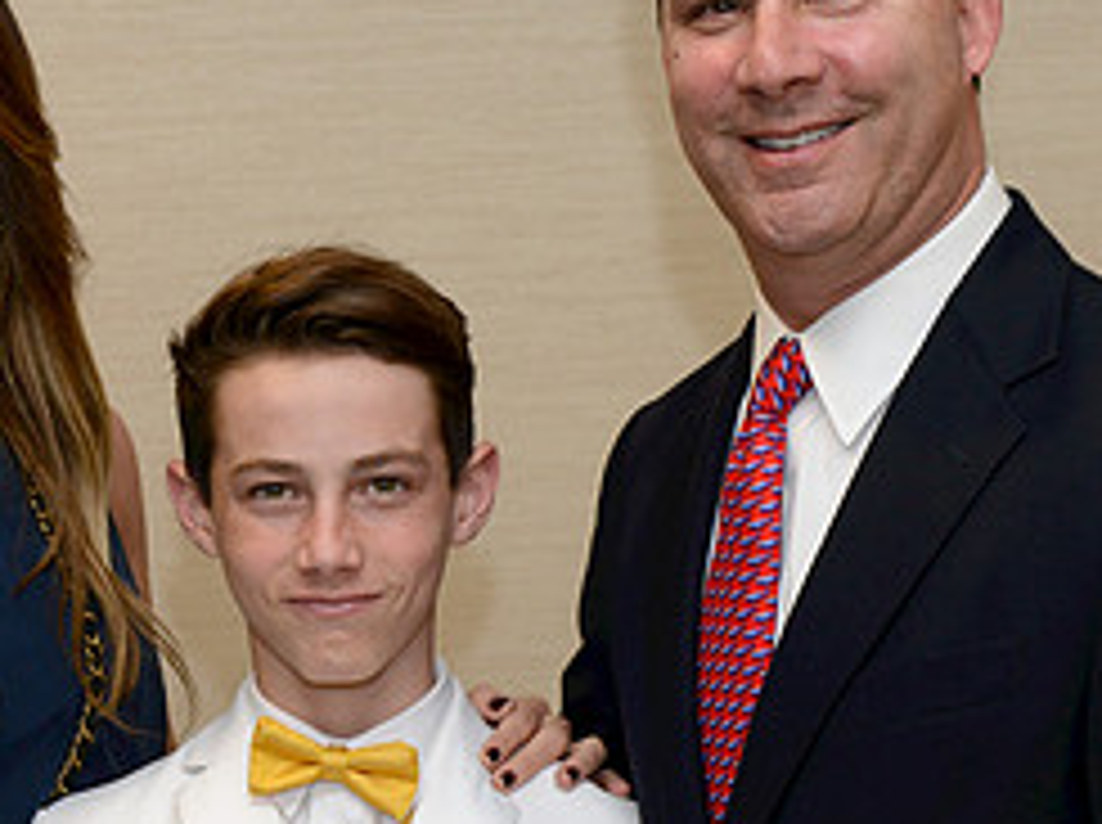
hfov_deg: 17.0
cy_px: 426
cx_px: 108
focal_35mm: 114
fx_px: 3624
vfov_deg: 13.0
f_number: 4.5
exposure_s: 1/100
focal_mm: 50
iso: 640
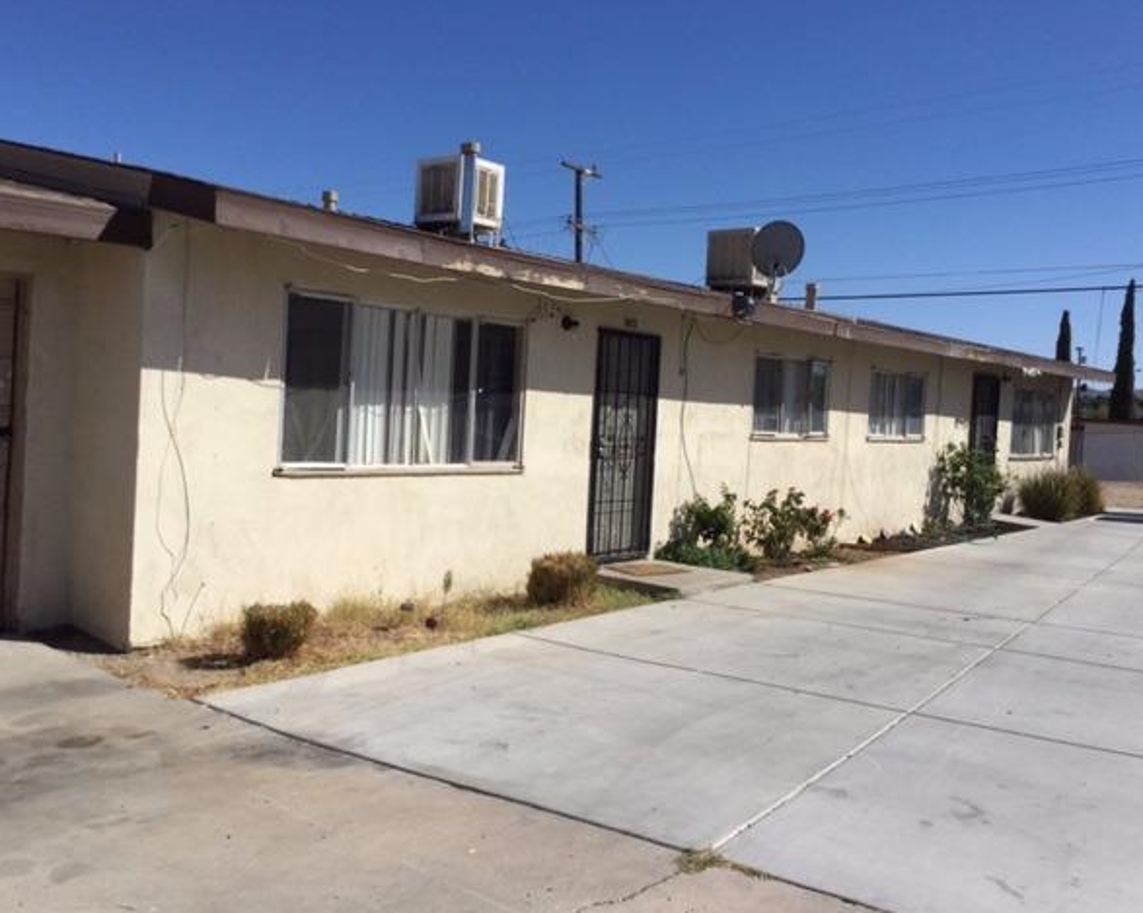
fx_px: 1116
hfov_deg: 54.2
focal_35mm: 33
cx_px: 557
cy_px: 450
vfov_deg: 44.5
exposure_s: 1/2469
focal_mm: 3.3
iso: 25
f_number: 2.4
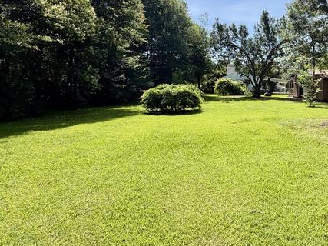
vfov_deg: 49.1
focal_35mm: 28
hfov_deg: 57.7
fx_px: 265
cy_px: 88
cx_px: 272
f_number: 2.2
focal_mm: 2.22
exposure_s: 1/770
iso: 32
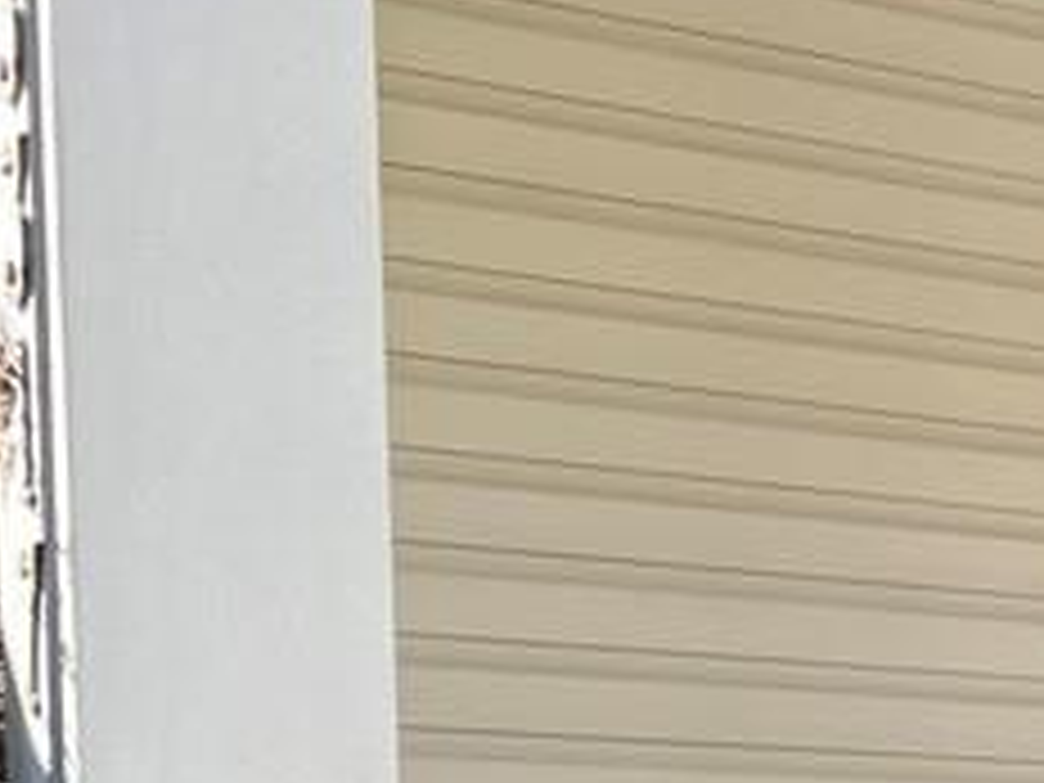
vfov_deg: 12.3
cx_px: 1894
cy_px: 1161
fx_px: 3468
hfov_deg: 14.9
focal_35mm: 115
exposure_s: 1/1079
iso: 50
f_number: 1.5
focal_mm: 5.7
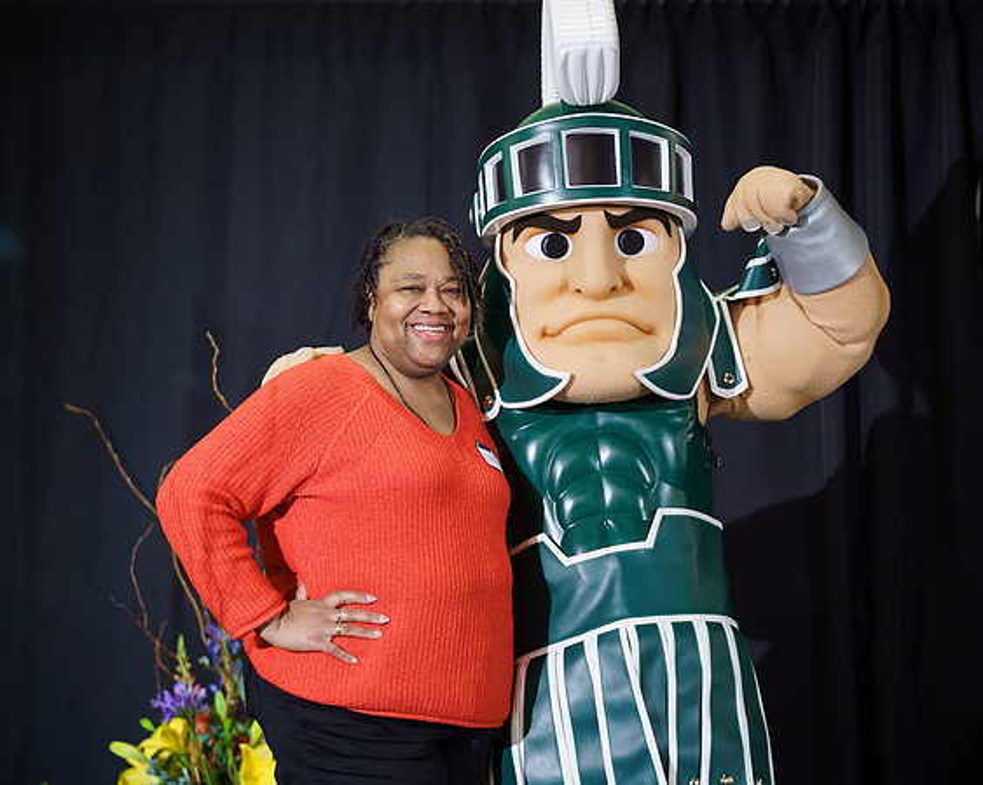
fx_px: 3348
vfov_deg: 13.4
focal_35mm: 115
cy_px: 354
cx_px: 522
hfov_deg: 16.7
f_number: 2.8
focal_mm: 92
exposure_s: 1/160
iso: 1600
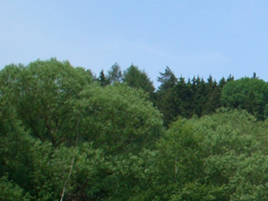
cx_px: 366
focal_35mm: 140
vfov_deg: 10.4
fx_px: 1084
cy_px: 264
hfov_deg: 13.5
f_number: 5
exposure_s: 1/400
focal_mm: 8.2
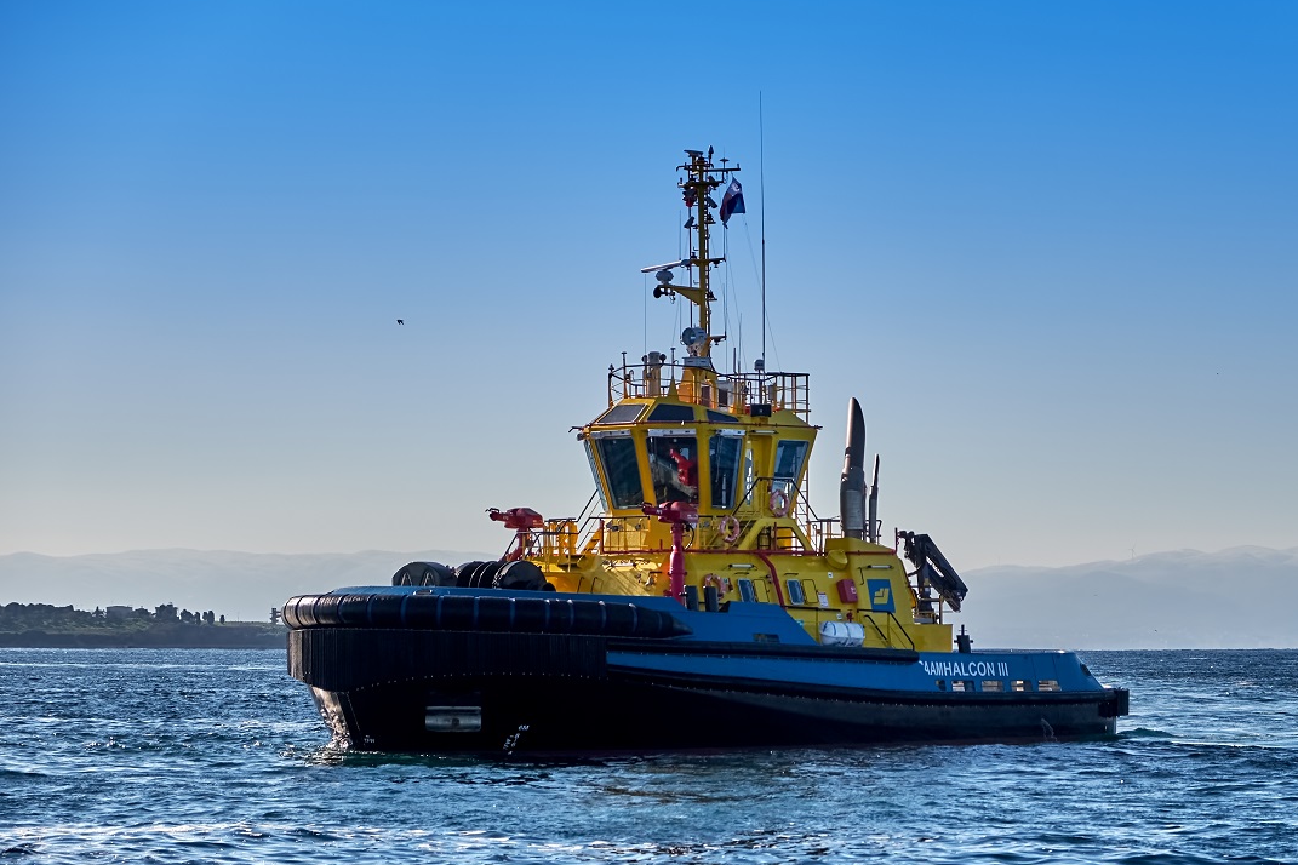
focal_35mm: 93
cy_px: 442
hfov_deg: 21.9
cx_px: 682
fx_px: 3353
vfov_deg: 14.7
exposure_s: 1/4400
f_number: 4
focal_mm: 55
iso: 200
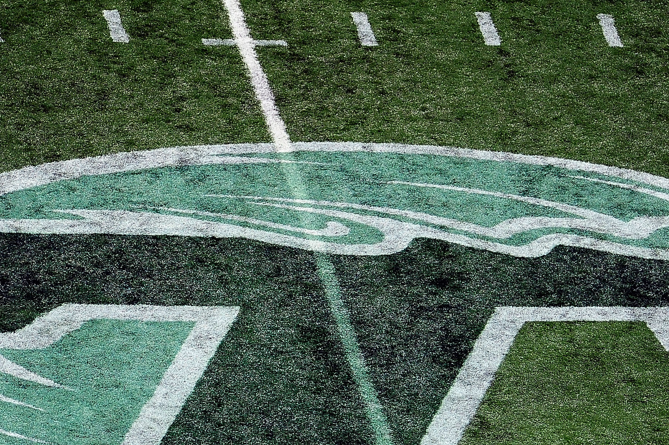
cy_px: 371
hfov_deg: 3.0
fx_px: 12684
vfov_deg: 2.0
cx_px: 327
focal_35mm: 683
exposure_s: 1/2500
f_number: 2.8
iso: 2500
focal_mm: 400
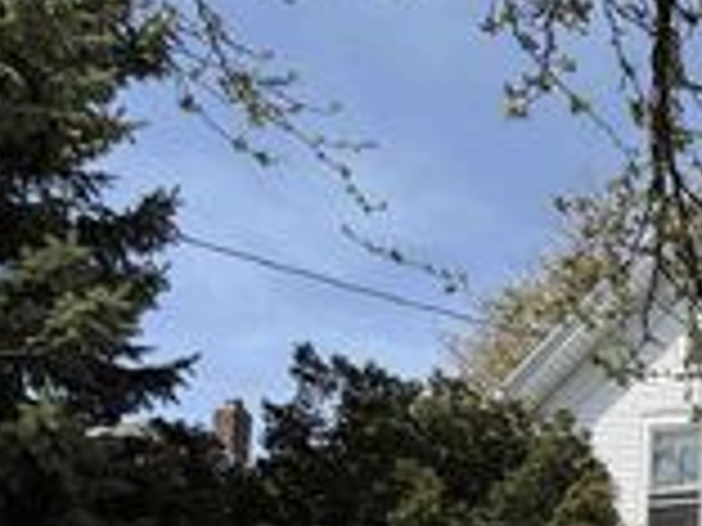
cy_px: 672
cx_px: 873
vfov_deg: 27.3
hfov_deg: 33.1
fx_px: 913
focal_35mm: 45
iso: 20
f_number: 2.2
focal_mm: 2.22
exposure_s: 1/864
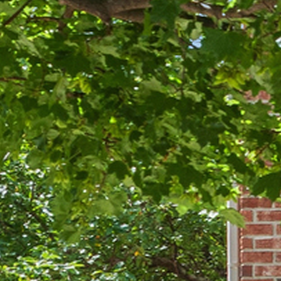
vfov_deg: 9.6
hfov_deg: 8.4
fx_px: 1681
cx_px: 776
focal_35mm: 183
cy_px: 169
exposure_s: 1/250
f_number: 8
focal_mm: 27
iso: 400
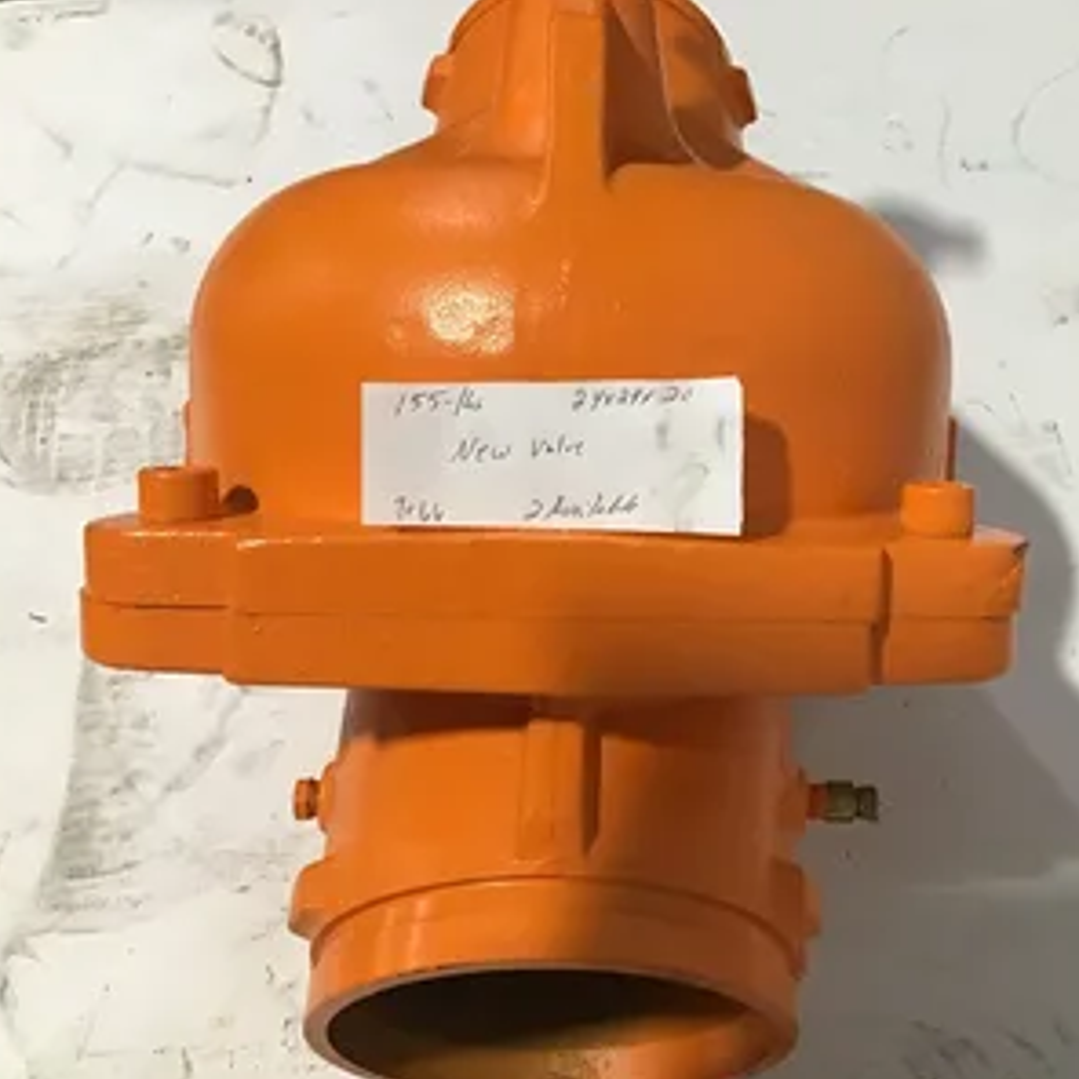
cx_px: 689
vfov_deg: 44.9
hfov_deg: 44.5
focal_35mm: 37
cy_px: 540
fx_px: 1305
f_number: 2.4
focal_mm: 3.3
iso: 160
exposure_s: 1/30
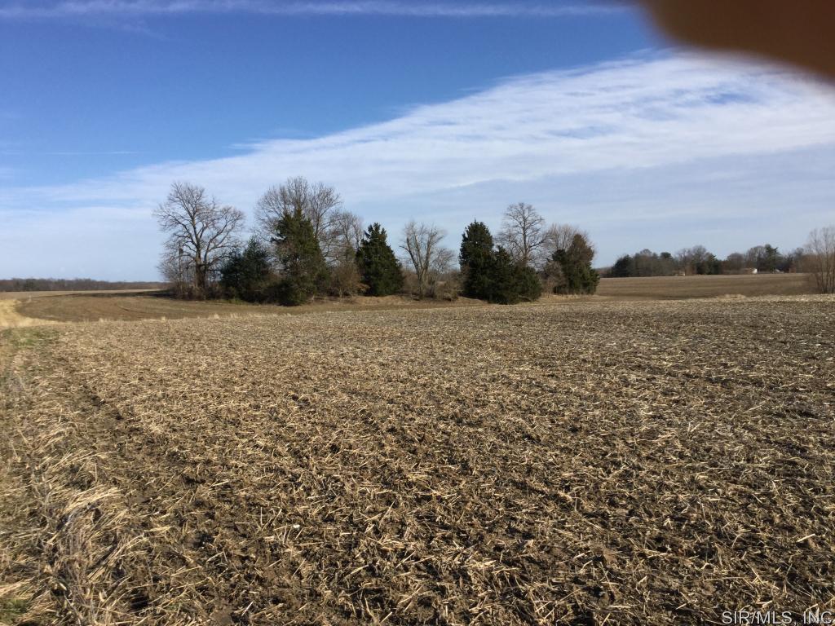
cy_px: 313
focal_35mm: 31
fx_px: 748
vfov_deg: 45.4
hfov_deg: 58.4
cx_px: 418
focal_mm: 3.3
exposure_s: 1/1431
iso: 25
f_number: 2.4
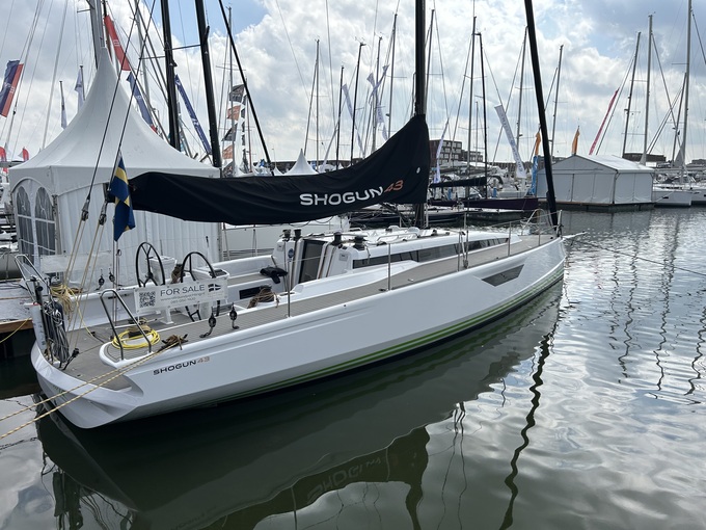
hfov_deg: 67.3
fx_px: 530
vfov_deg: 53.1
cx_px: 353
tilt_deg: -10.0
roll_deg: +1.3
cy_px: 265
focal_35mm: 26
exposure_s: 1/5319
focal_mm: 5.7
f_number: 1.5
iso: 50
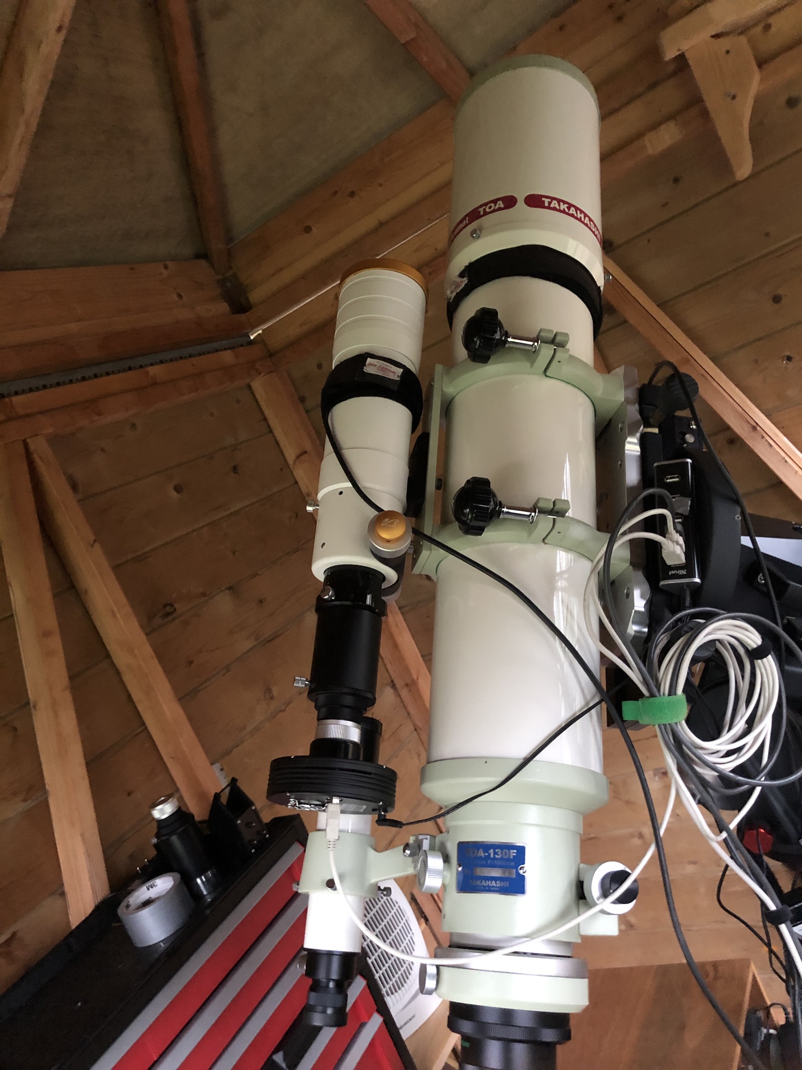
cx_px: 401
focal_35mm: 28
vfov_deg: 63.4
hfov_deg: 49.7
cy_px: 535
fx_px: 865
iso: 100
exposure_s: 1/4
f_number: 1.8
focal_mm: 3.99
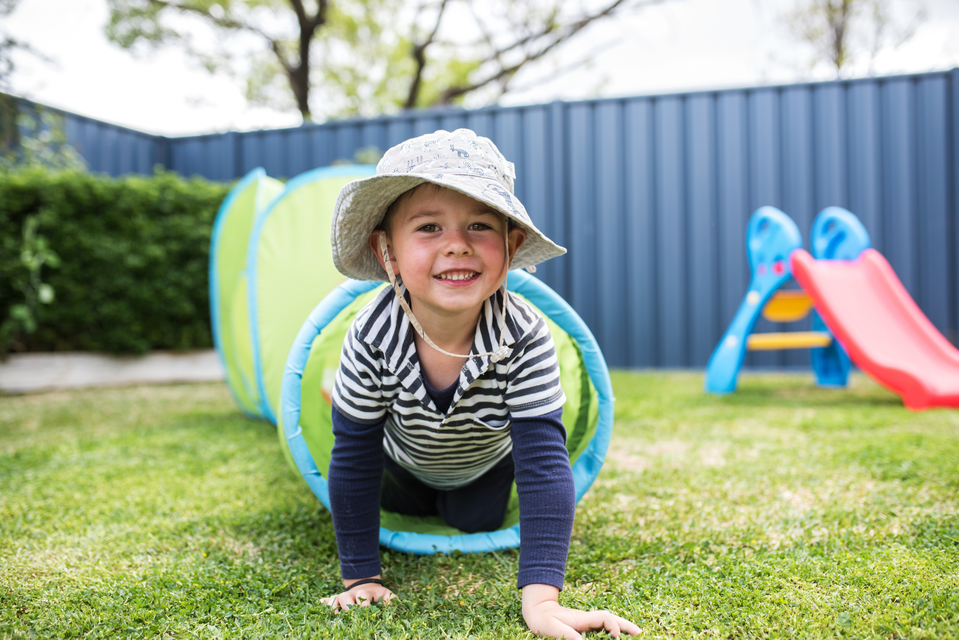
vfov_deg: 37.9
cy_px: 320
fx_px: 933
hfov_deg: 54.4
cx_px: 480
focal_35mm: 35
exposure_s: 1/1000
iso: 320
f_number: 2.5
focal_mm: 35
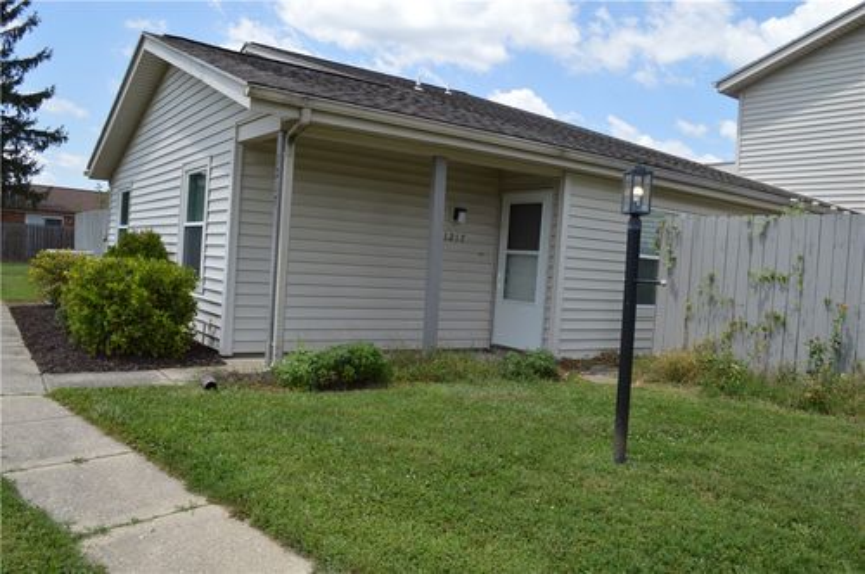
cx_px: 432
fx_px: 648
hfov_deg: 67.4
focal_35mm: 27
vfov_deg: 47.8
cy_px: 287
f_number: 8
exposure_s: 1/200
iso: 100
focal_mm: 18
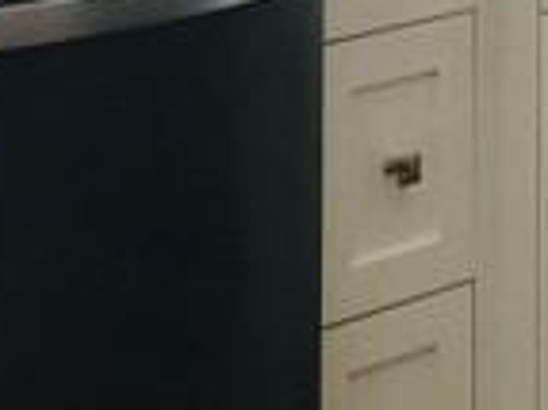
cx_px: 801
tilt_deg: -4.5
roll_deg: +0.0
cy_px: -475
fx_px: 3290
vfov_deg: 6.8
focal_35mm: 208
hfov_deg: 9.3
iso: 25
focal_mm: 4.15
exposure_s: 1/60
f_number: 2.2
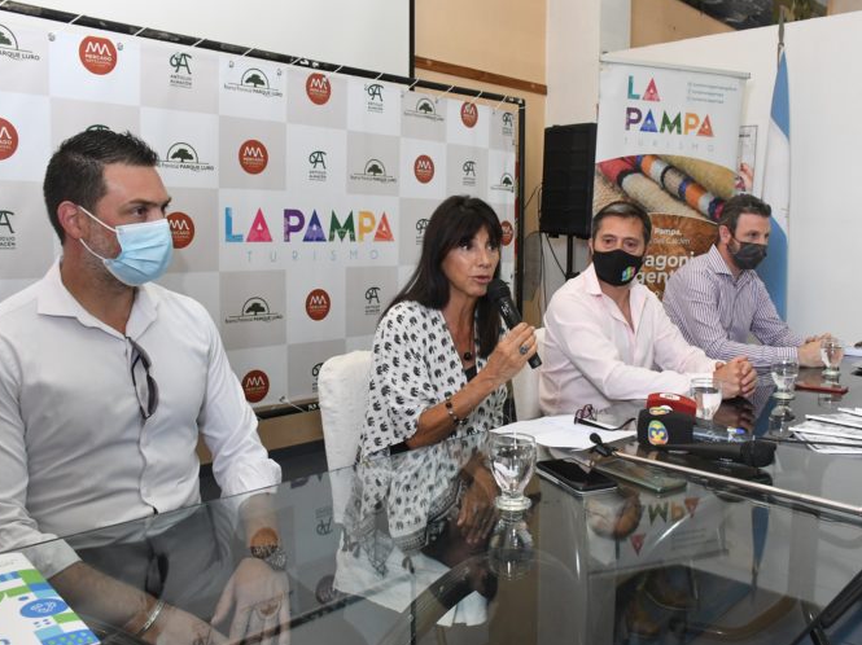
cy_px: 321
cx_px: 458
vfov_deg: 46.8
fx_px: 747
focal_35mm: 30
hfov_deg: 59.9
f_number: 8
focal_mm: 18
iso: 3200
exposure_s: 1/250
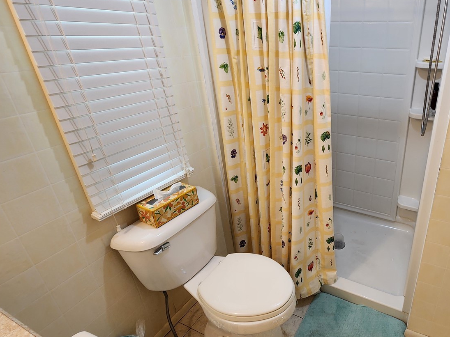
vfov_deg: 68.4
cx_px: 325
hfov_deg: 79.6
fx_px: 247
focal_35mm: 19
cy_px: 149
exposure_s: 1/60
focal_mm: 2.2
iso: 200
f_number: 2.2
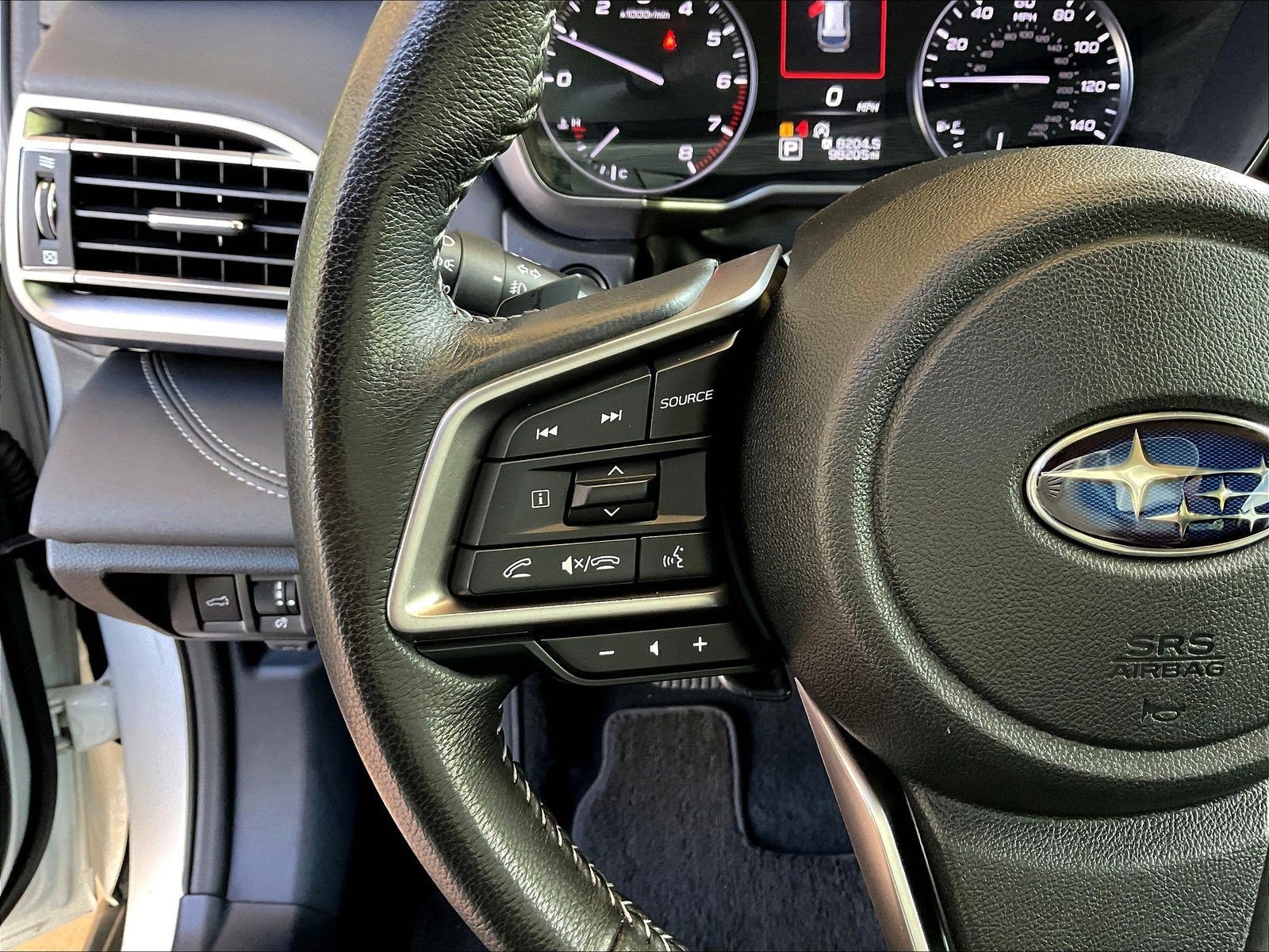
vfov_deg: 48.2
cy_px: 476
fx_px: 1063
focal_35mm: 29
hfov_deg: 61.7
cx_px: 634
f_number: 1.8
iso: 160
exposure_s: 1/60
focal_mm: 3
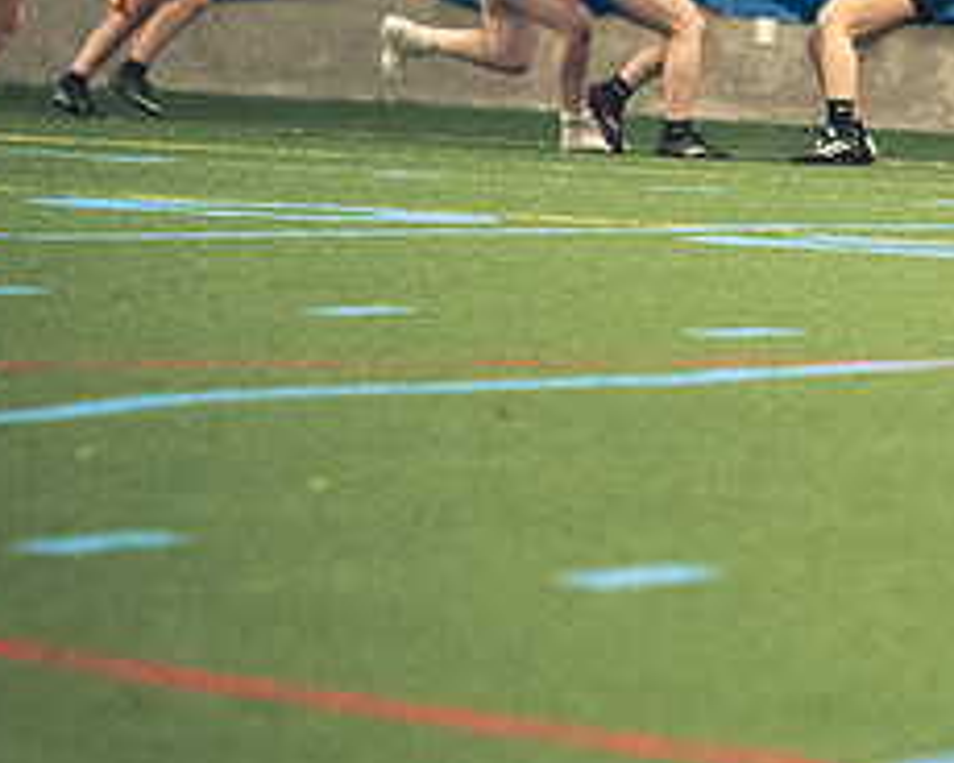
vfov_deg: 2.2
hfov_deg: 2.7
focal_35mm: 709
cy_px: 232
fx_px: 20018
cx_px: 1145
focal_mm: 200
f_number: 2.8
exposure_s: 1/500
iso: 12800
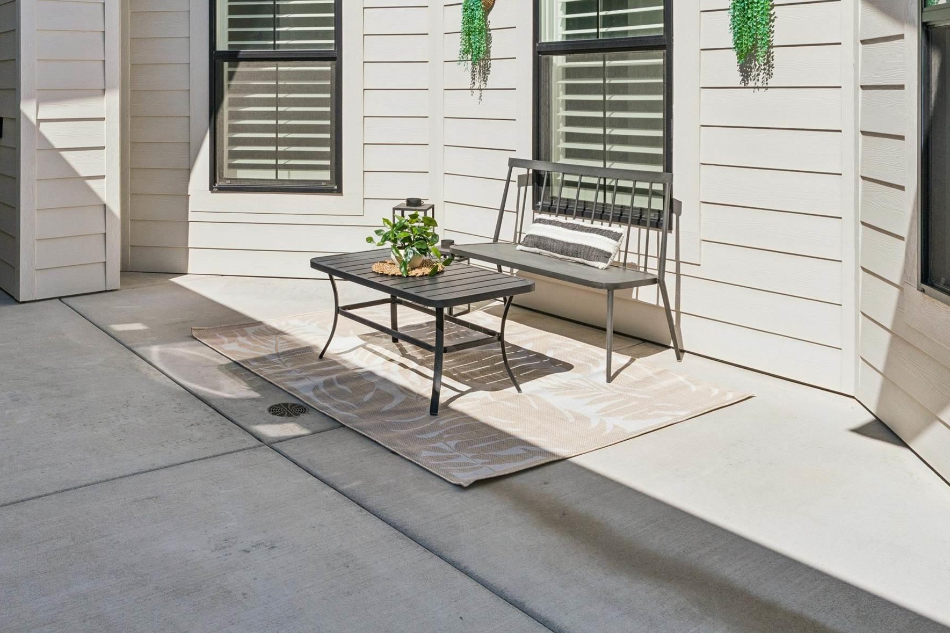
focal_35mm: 34
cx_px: 349
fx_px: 884
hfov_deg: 55.7
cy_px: 98
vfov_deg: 37.5
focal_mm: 19.3
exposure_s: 1/320
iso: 400
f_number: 13
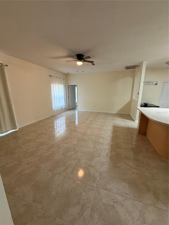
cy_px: 112
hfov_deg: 85.7
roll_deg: -1.1
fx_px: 91
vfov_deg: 102.1
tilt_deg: -12.0
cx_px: 84
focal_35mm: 14
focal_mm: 2.22
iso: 320
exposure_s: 1/60
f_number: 2.2
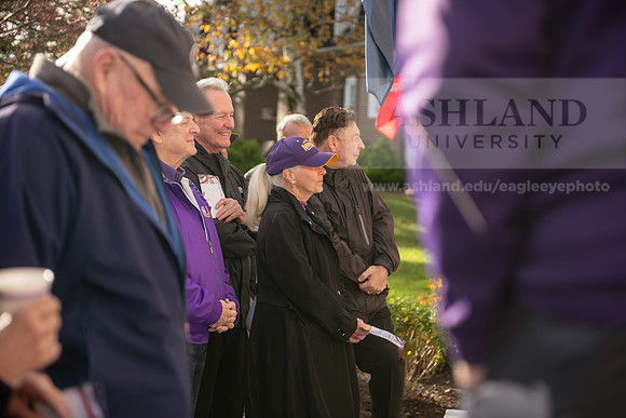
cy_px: 209
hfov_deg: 28.8
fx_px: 1217
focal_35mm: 70
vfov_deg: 19.5
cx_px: 313
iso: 100
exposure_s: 1/320
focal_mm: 70
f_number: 3.2
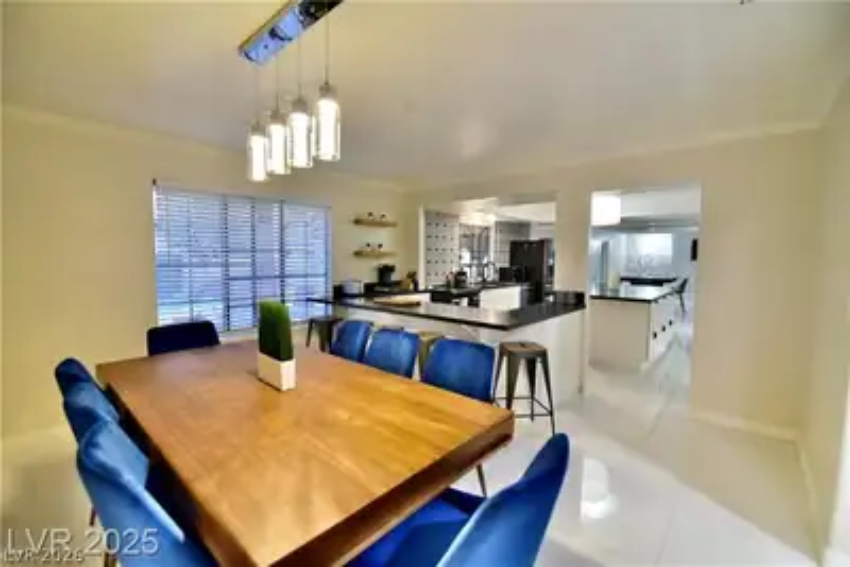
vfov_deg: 77.4
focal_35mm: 15
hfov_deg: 100.4
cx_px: 425
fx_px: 354
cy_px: 284
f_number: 2.8
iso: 3200
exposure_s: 1/60
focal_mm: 15
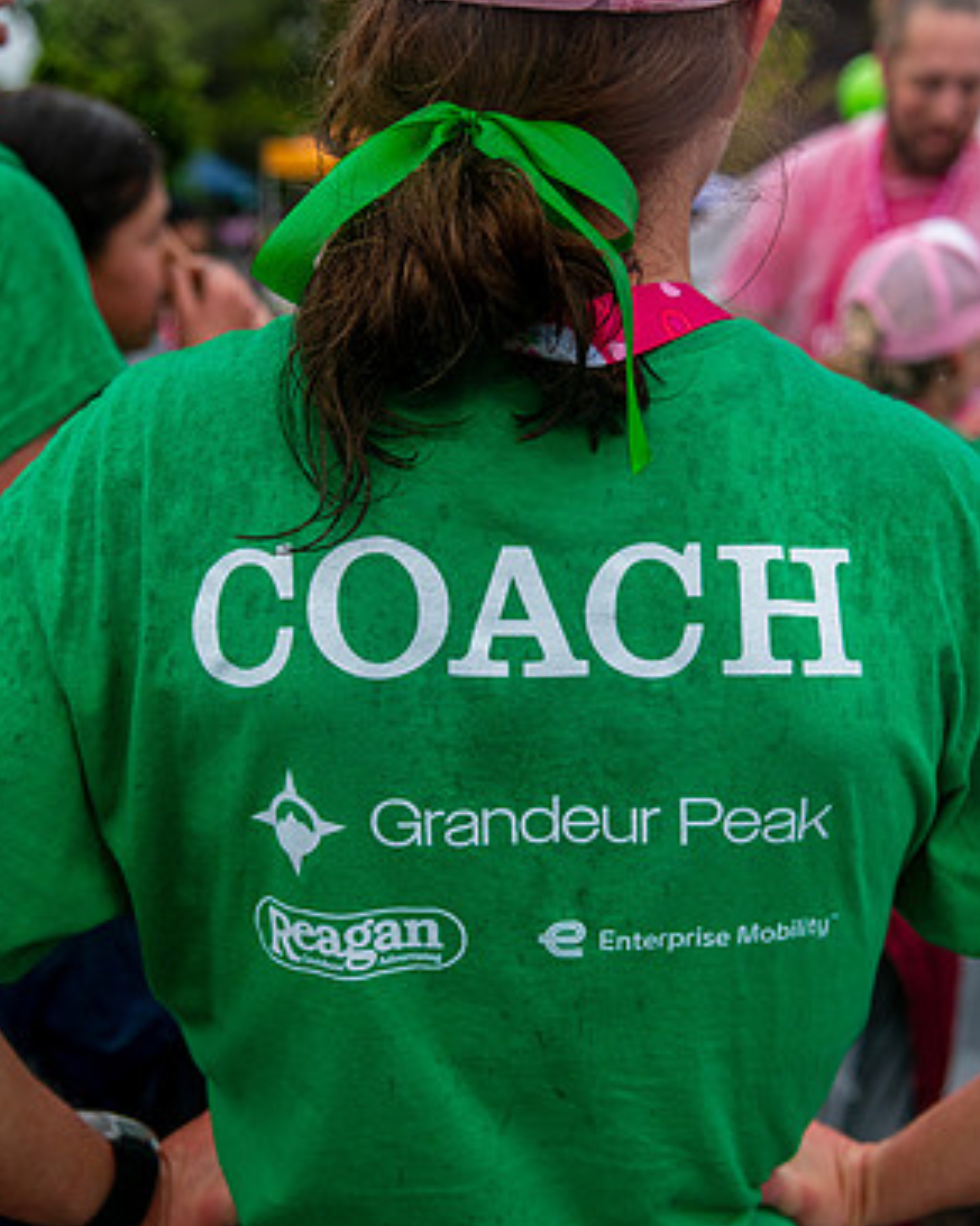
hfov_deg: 34.1
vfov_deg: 42.0
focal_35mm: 44
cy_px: 680
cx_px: 480
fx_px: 1596
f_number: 4
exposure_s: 1/3200
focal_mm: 38
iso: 1600
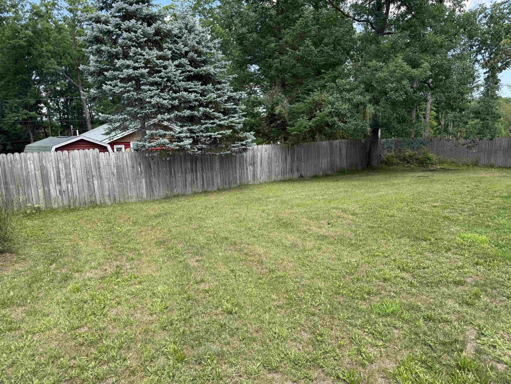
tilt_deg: -8.4
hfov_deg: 71.6
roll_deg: +1.3
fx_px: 354
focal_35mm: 24
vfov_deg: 56.8
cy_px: 192
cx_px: 256
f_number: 1.78
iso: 80
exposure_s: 1/765
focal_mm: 6.76
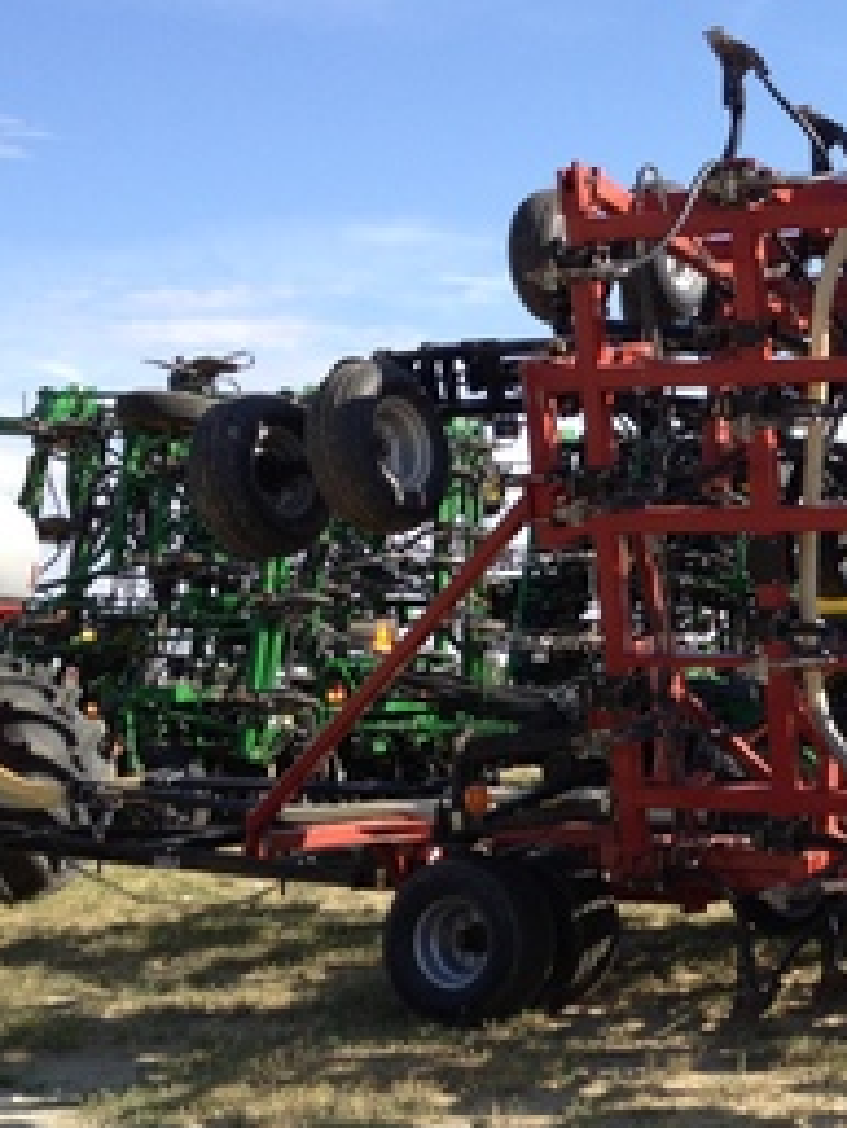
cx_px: 939
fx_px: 2412
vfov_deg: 26.3
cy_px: 667
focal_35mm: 74
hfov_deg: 19.1
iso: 64
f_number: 2.4
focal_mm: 4.28
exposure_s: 1/935
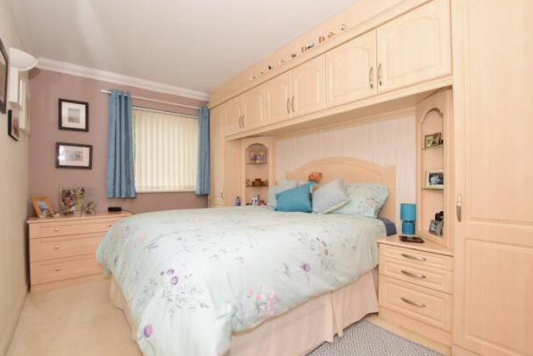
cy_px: 181
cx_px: 261
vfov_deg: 73.7
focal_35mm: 16
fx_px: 237
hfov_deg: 96.7
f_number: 7.1
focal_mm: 10
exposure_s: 1/40
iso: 400
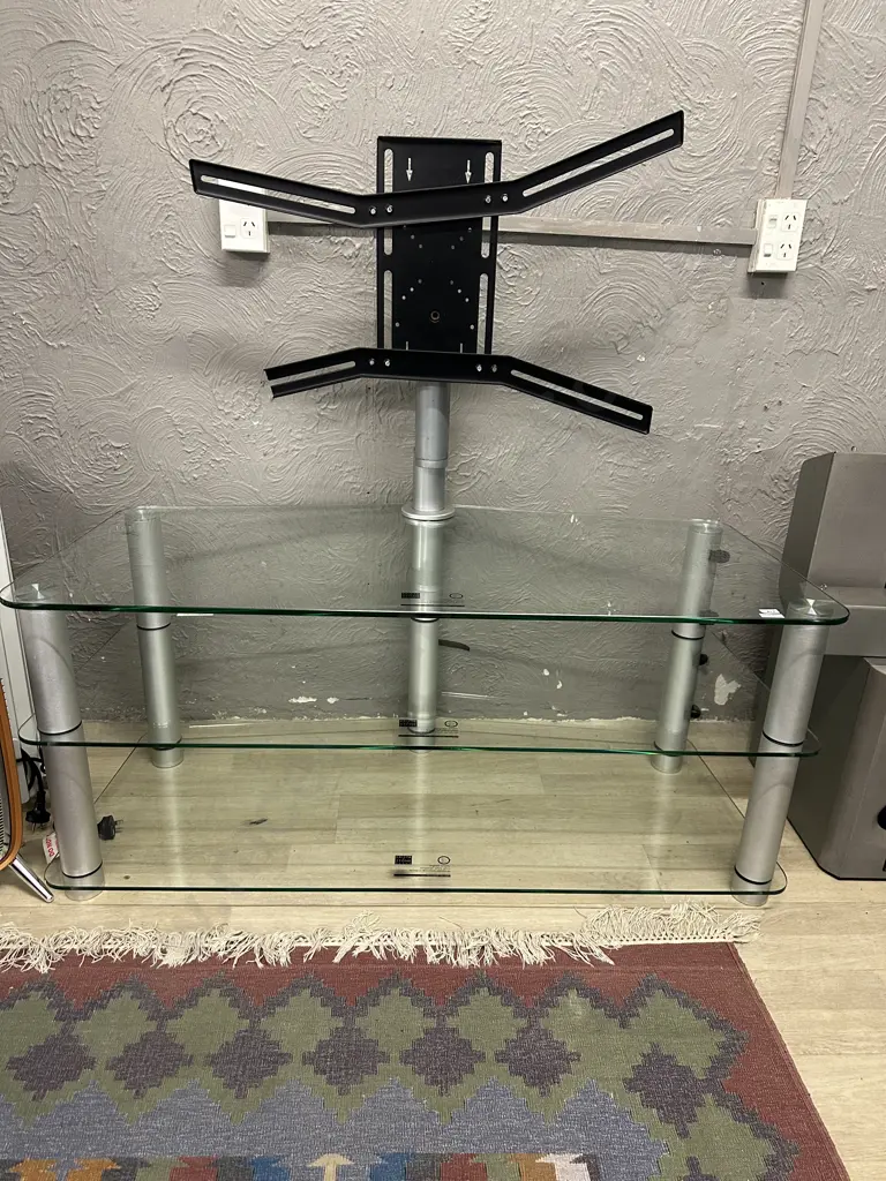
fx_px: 819
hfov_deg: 56.8
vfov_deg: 71.6
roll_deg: -2.2
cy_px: 590
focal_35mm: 24
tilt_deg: -22.5
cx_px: 443
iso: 320
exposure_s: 1/50
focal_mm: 6.86
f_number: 1.78
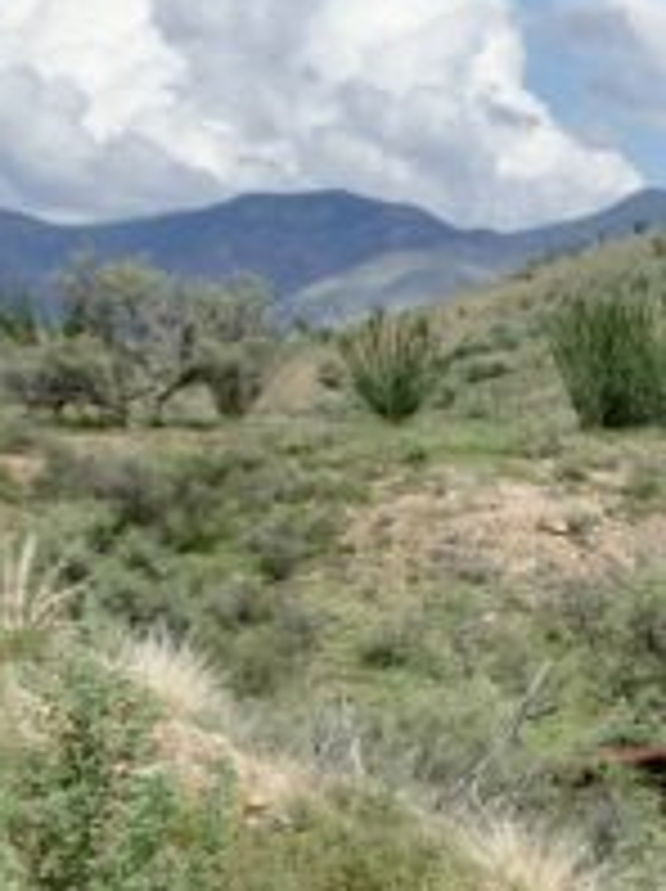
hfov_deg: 7.1
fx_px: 5193
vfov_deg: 9.8
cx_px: 1310
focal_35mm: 202
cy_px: 587
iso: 80
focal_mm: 10.3
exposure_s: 1/1000
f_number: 4.2
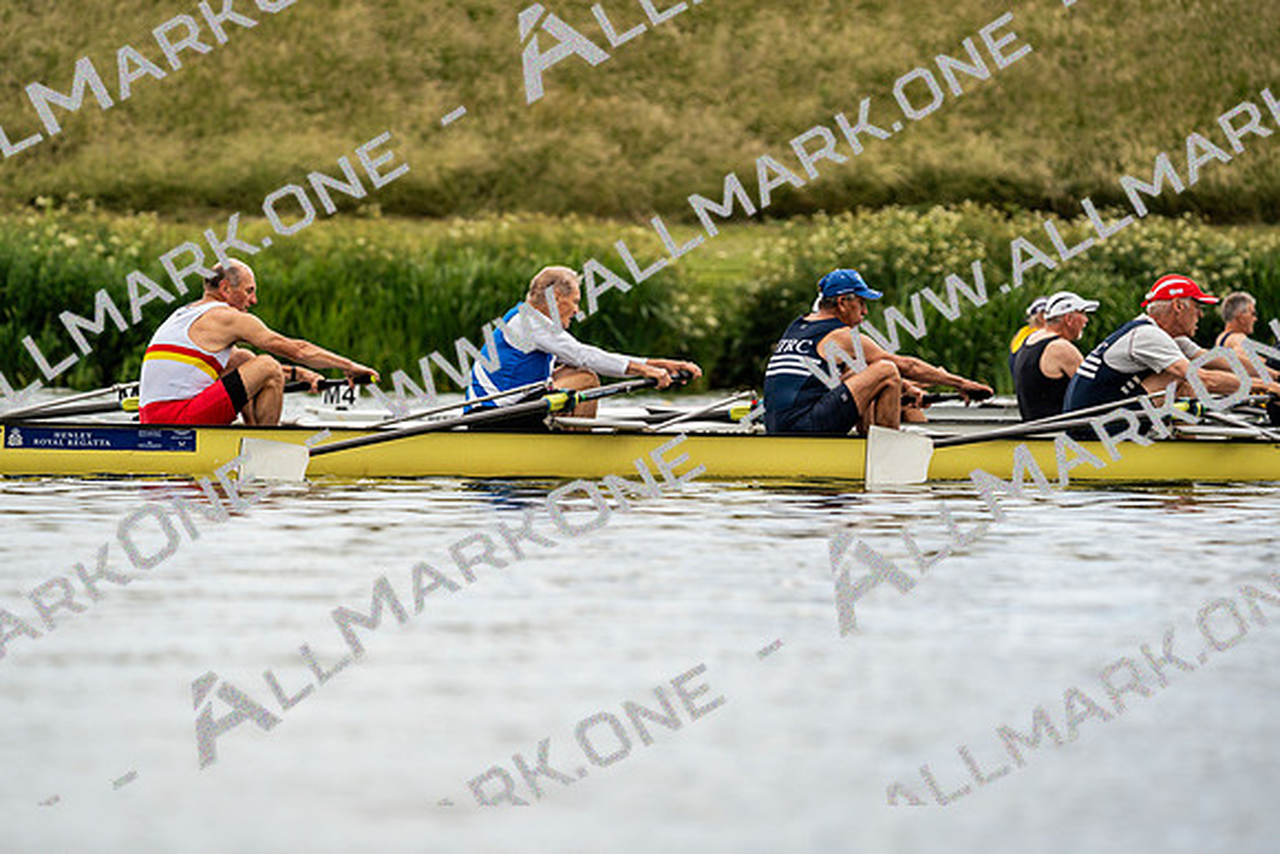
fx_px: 12340
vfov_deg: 4.0
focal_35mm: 347
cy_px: 427
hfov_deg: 5.9
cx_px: 640
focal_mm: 347
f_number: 6.3
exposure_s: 1/2000
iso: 400
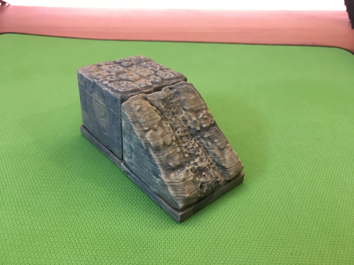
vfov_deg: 48.2
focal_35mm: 29
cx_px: 177
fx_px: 297
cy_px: 132
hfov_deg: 61.7
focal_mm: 4.15
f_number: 2.2
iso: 100
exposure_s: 1/33
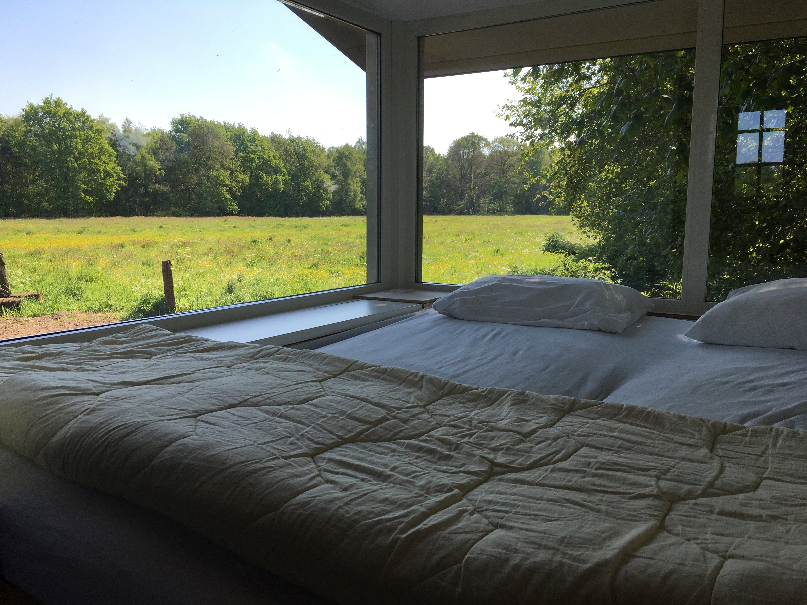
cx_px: 404
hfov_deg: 61.7
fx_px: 676
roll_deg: -0.7
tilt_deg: -9.2
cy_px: 302
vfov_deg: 48.2
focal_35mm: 29
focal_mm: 4.15
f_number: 2.2
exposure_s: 1/596
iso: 25
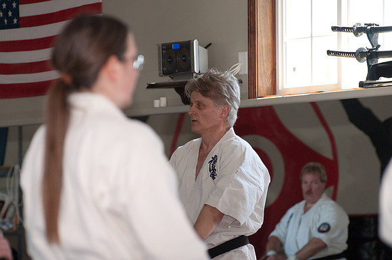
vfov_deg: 5.5
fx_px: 2691
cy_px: 130
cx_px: 196
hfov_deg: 8.3
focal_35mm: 248
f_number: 5
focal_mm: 165
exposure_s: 1/200
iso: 800
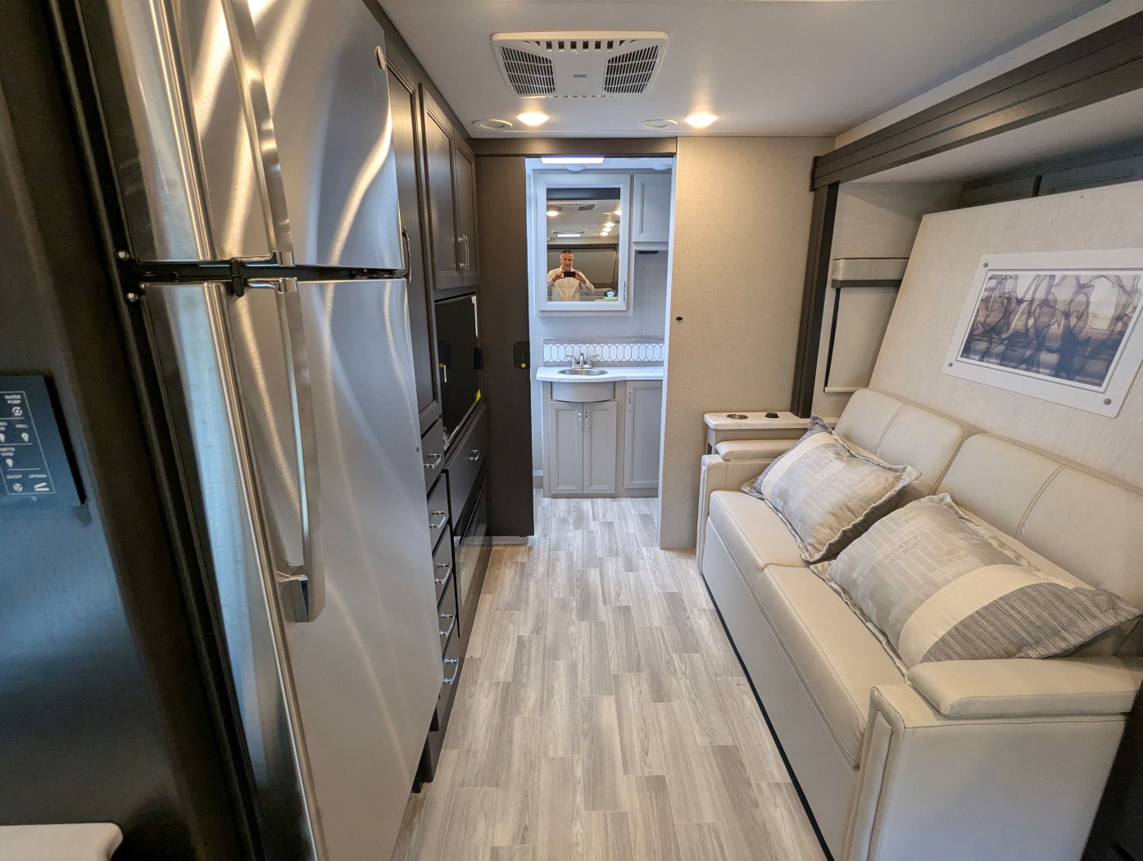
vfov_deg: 78.2
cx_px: 572
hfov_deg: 94.4
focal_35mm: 16
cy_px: 430
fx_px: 529
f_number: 2.2
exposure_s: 1/113
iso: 215
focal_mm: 2.35
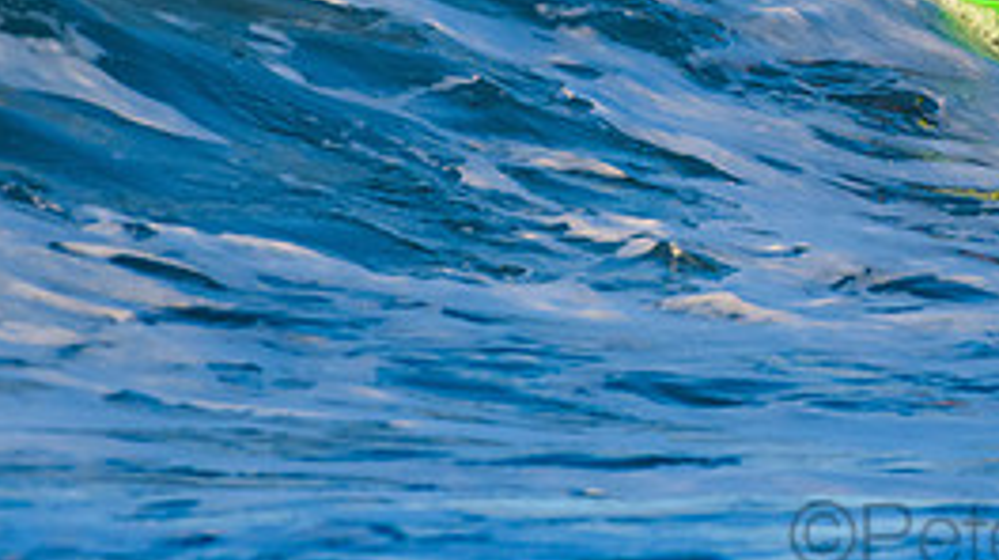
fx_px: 37055
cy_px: -93
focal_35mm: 1400
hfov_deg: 1.5
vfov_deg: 0.9
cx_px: 1082
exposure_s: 1/2000
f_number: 5.6
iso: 320
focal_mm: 500
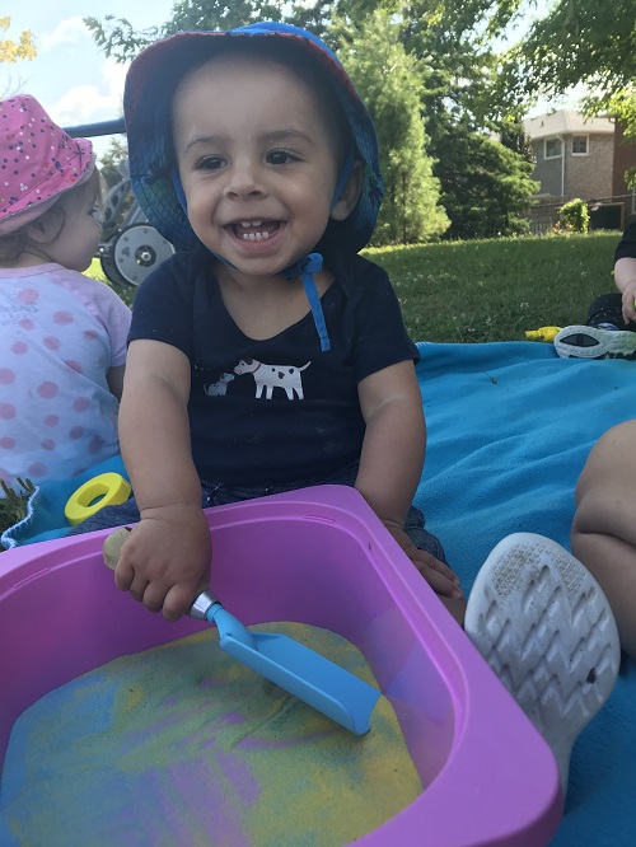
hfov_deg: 49.8
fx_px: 685
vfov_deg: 63.4
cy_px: 424
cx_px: 318
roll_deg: +4.1
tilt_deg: -12.5
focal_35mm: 28
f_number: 1.8
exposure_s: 1/363
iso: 20
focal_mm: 3.99
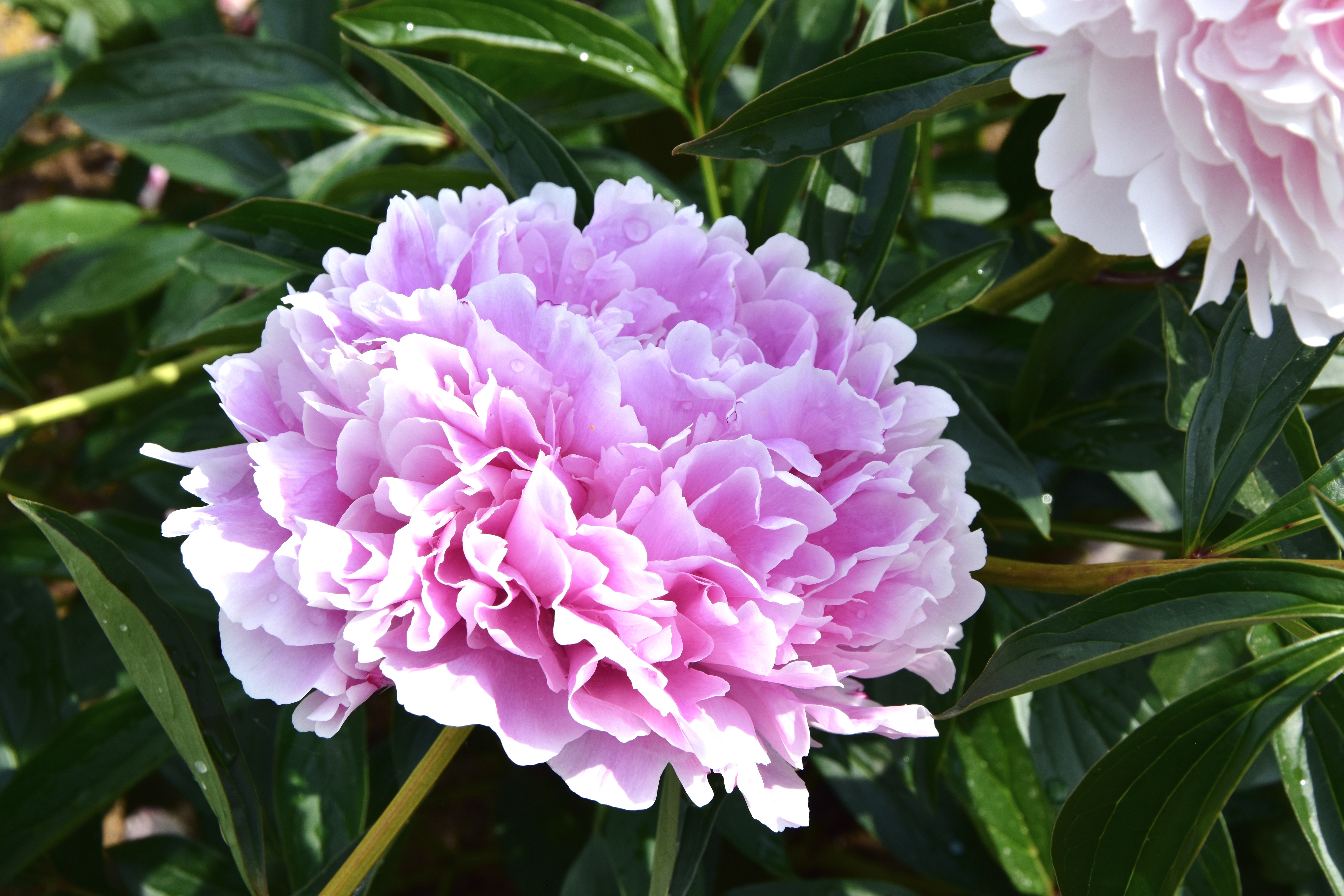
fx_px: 2912
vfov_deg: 17.5
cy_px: 448
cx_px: 672
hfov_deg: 26.0
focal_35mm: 78
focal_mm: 52
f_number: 11
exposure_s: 1/500
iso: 320
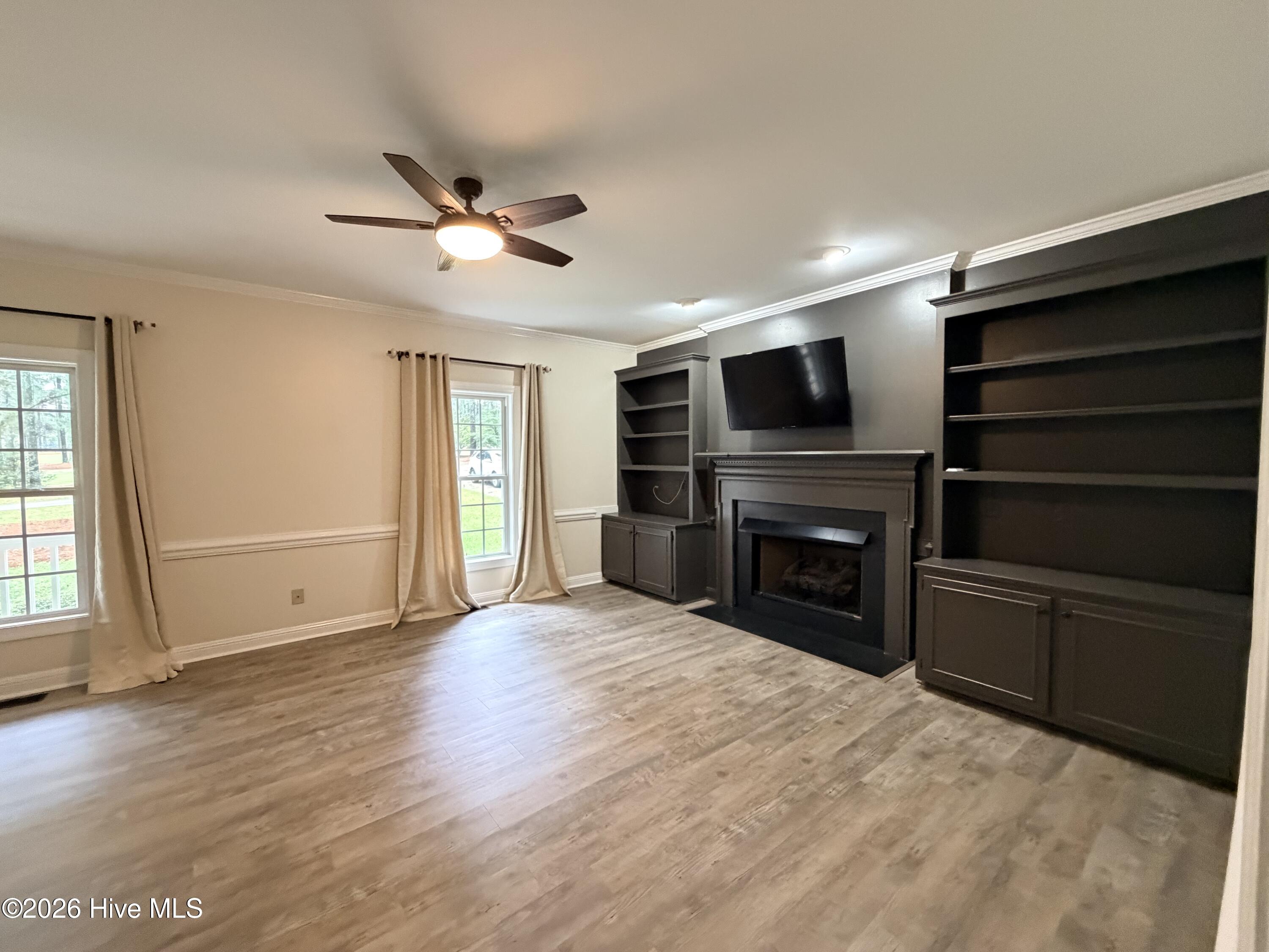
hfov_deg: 102.1
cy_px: 476
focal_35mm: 14
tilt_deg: -2.1
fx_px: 513
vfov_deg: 85.7
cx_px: 634
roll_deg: +0.6
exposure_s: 1/60
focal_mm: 2.22
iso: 640
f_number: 2.2
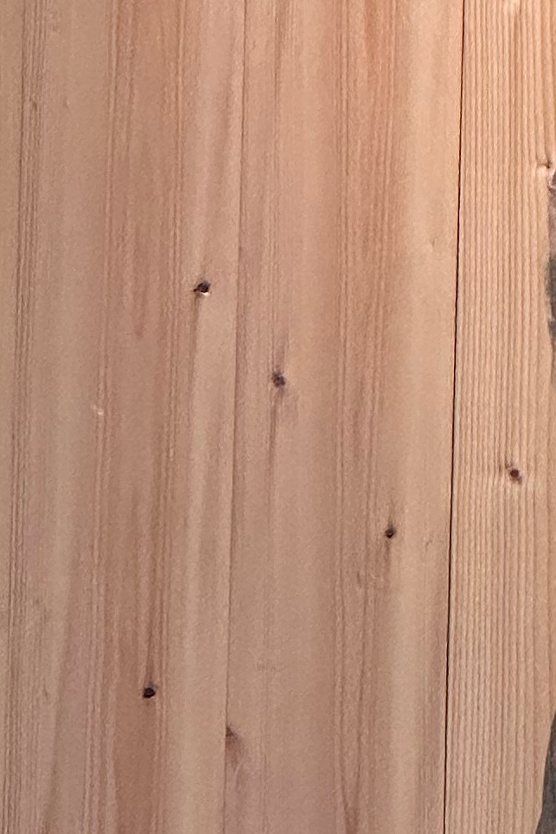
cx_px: 1147
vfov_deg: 6.1
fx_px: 7757
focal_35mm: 335
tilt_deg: +6.6
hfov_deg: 4.1
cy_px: 701
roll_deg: -1.6
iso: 500
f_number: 2.8
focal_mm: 9
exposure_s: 1/50
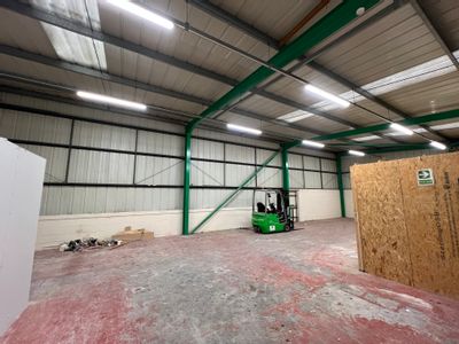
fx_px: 172
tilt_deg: +8.0
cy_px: 172
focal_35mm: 13
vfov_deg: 89.9
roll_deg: +1.4
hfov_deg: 106.2
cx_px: 230
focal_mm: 1.57
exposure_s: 1/100
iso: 125
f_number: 1.8
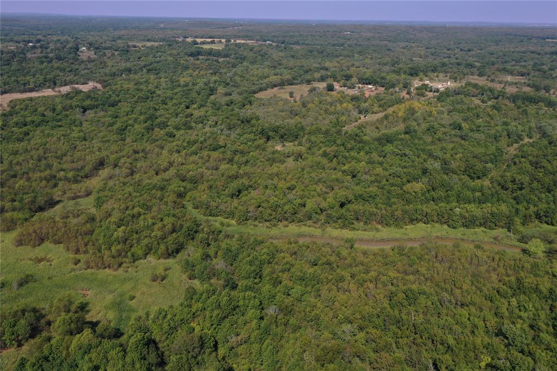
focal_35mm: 28
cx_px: 278
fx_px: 433
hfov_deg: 65.5
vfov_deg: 46.4
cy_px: 186
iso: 100
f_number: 6.3
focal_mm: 10.26
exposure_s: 1/500
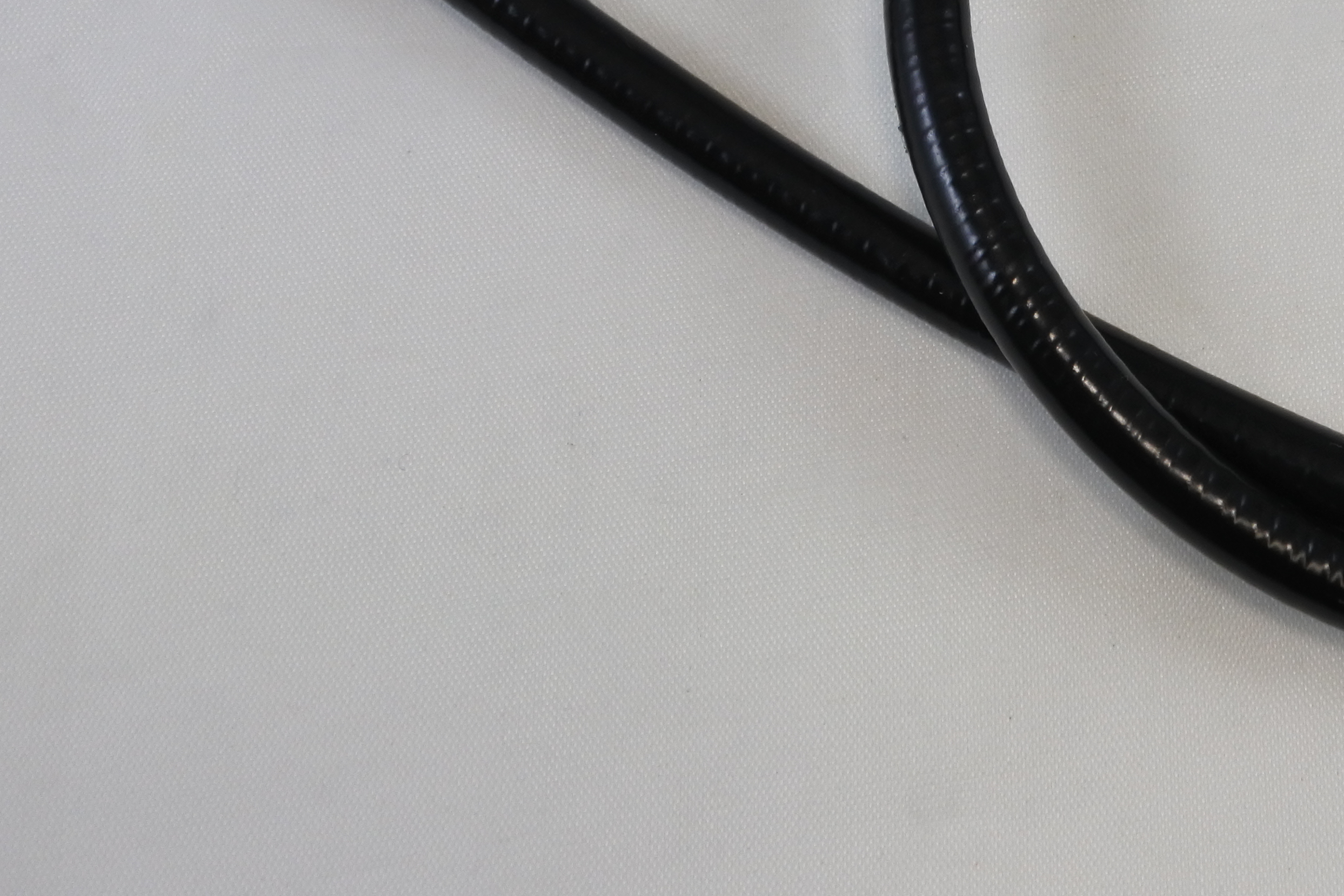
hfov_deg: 19.6
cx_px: 1124
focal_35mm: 103
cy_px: -88
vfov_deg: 13.0
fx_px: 3845
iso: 400
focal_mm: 17.2
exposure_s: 1/250
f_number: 4.5
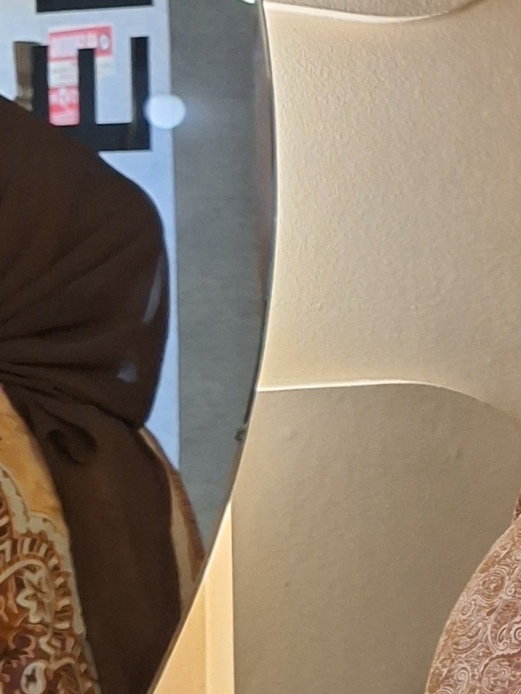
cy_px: 321
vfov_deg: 22.8
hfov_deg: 15.1
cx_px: 913
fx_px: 1726
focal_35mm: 86
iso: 320
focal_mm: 5.54
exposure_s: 1/25
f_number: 1.8
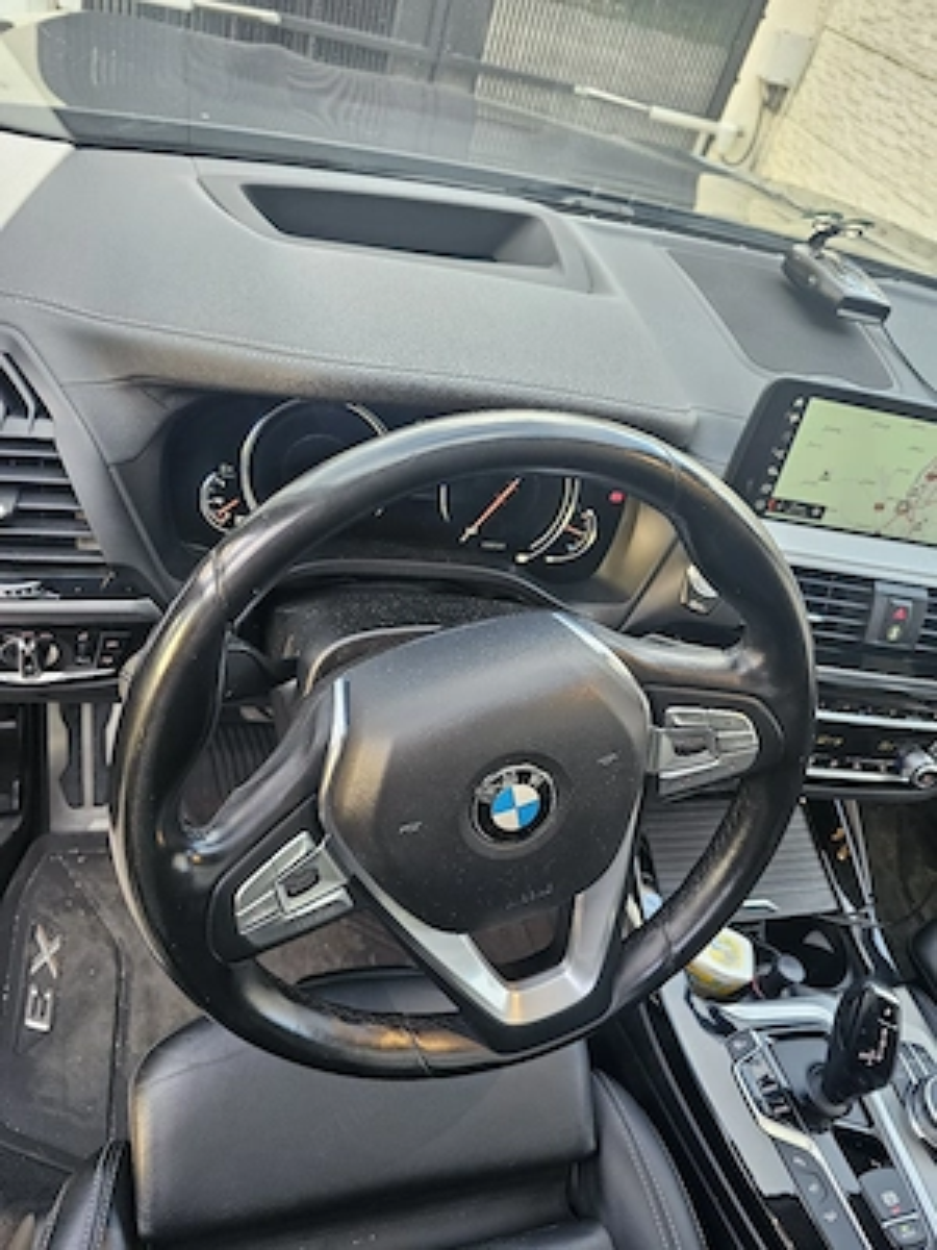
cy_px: 625
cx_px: 468
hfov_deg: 58.9
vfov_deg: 73.9
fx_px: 830
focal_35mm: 23
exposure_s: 1/64.9
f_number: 1.7
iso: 200
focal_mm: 6.3
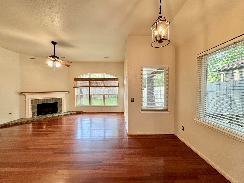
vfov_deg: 85.7
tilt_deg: -1.6
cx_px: 122
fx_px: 99
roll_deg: -0.1
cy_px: 92
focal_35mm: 14
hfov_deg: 102.1
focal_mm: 2.22
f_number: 2.2
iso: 250
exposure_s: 1/120
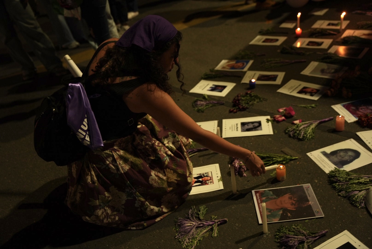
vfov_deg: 36.9
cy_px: 124
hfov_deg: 53.1
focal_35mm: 36
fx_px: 372
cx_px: 186
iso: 1000
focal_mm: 36
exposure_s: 1/40
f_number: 2.8
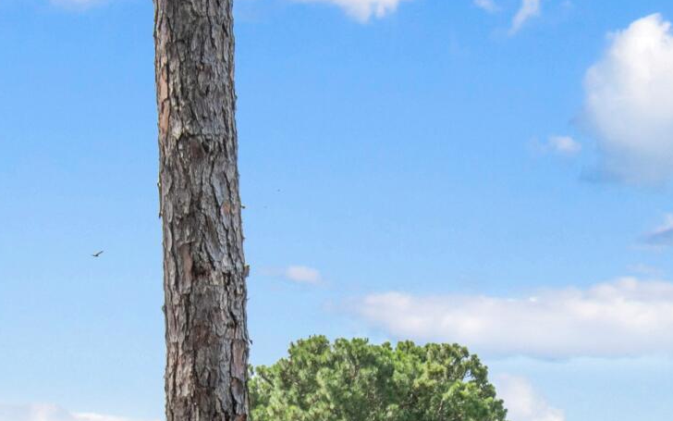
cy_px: 653
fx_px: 2311
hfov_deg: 16.6
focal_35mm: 126
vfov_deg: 10.0
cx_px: 312
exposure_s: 1/250
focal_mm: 20
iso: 100
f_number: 8
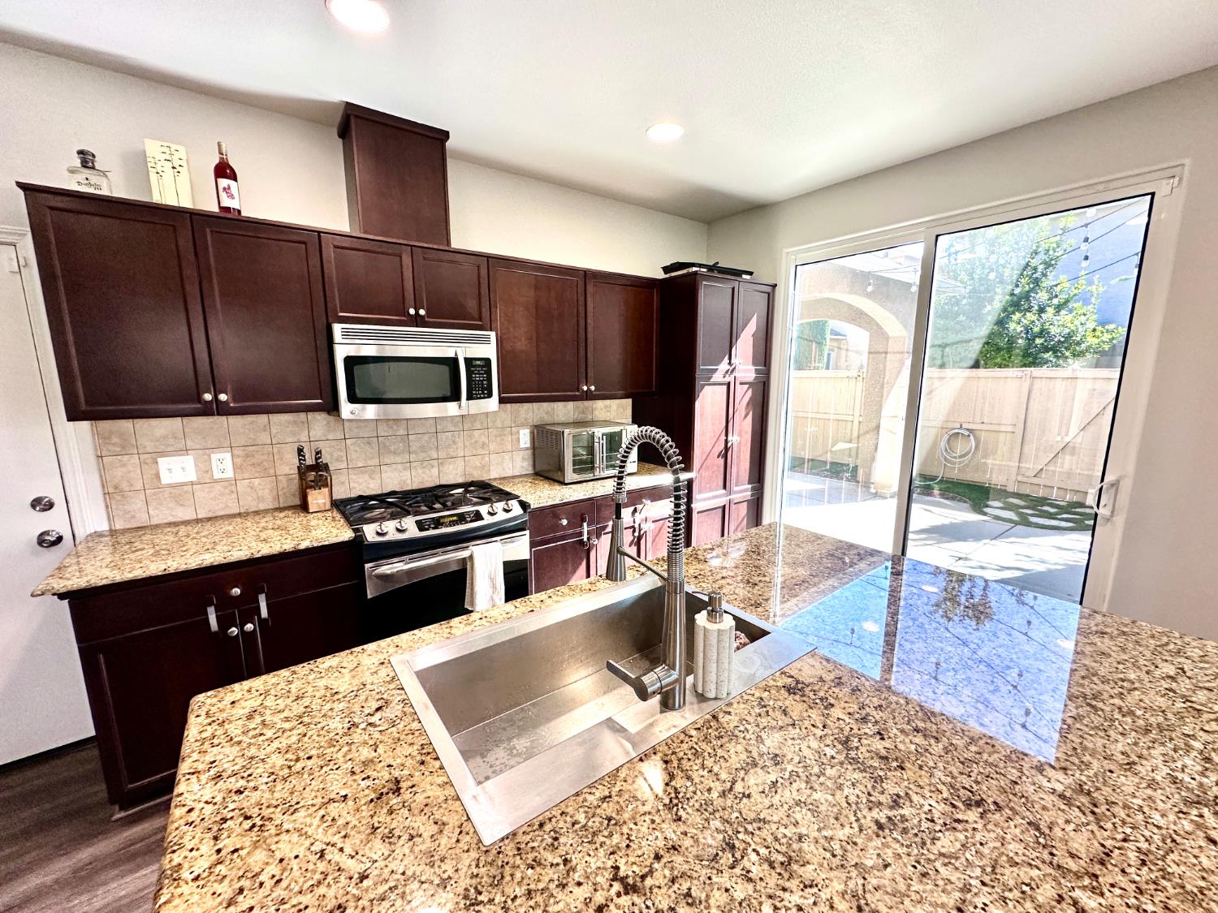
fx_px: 493
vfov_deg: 85.7
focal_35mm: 14
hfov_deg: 102.1
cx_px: 609
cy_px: 456
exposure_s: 1/120
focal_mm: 2.22
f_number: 2.2
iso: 200
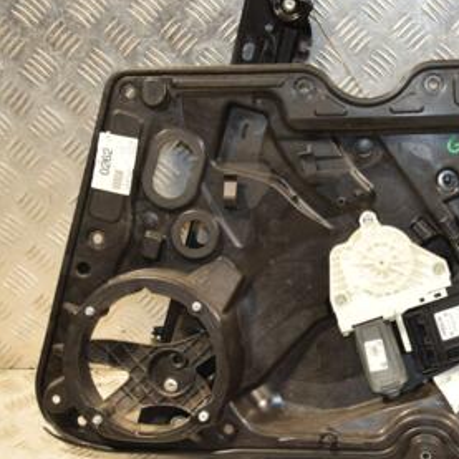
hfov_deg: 24.5
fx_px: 1034
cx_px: 389
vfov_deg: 25.0
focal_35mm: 69
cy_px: 209
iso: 800
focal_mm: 25
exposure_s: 1/160
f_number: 5
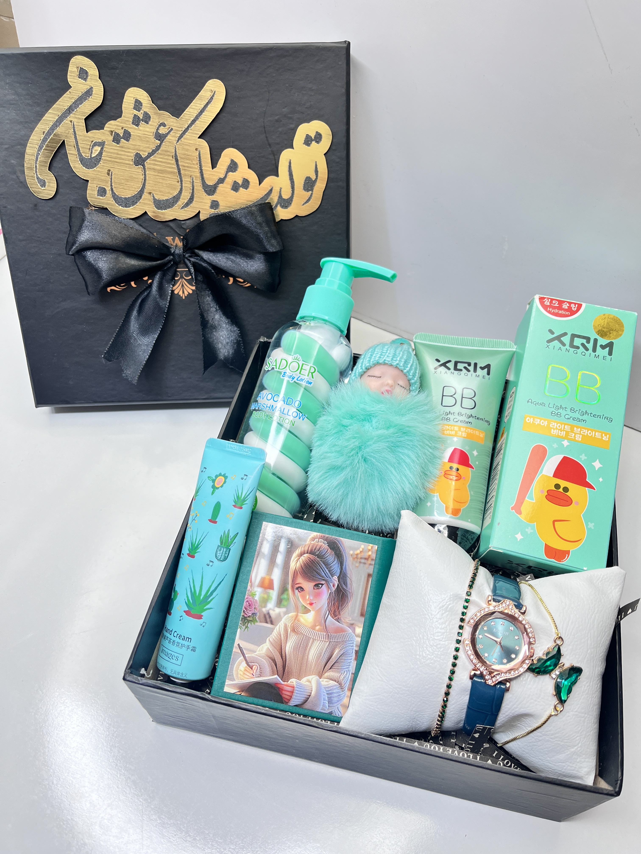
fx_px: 642
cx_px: 320
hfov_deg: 53.1
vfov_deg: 67.3
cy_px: 427
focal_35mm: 26
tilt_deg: -53.4
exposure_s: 1/100
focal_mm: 5.1
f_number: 1.6
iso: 80
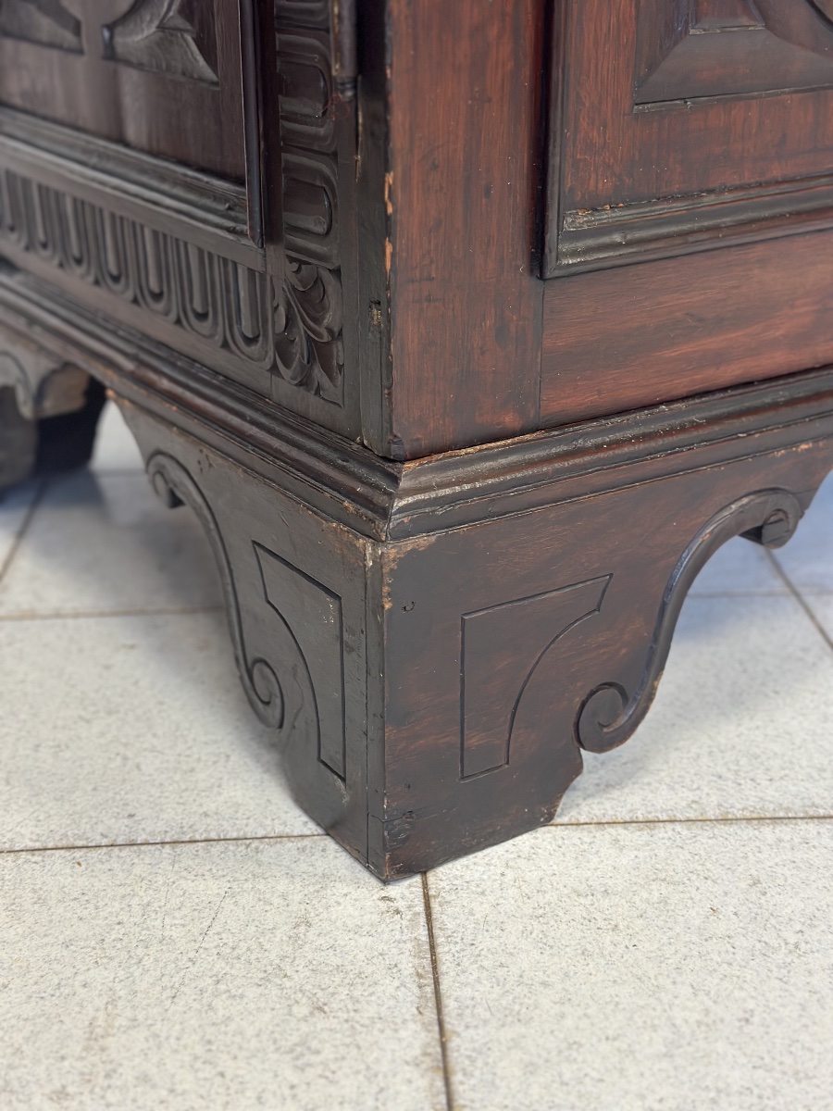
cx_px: 416
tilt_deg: -22.6
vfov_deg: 39.7
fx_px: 1540
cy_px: 556
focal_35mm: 48
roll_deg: +1.2
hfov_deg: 30.3
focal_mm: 6.86
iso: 200
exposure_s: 1/100
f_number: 1.78
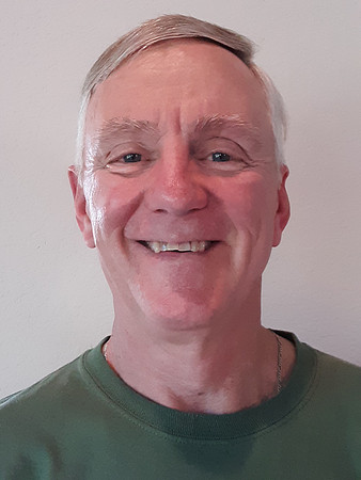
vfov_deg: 63.4
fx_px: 389
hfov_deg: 49.8
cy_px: 240
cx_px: 180
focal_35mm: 28
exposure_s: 1/40
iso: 200
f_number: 1.9
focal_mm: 2.91
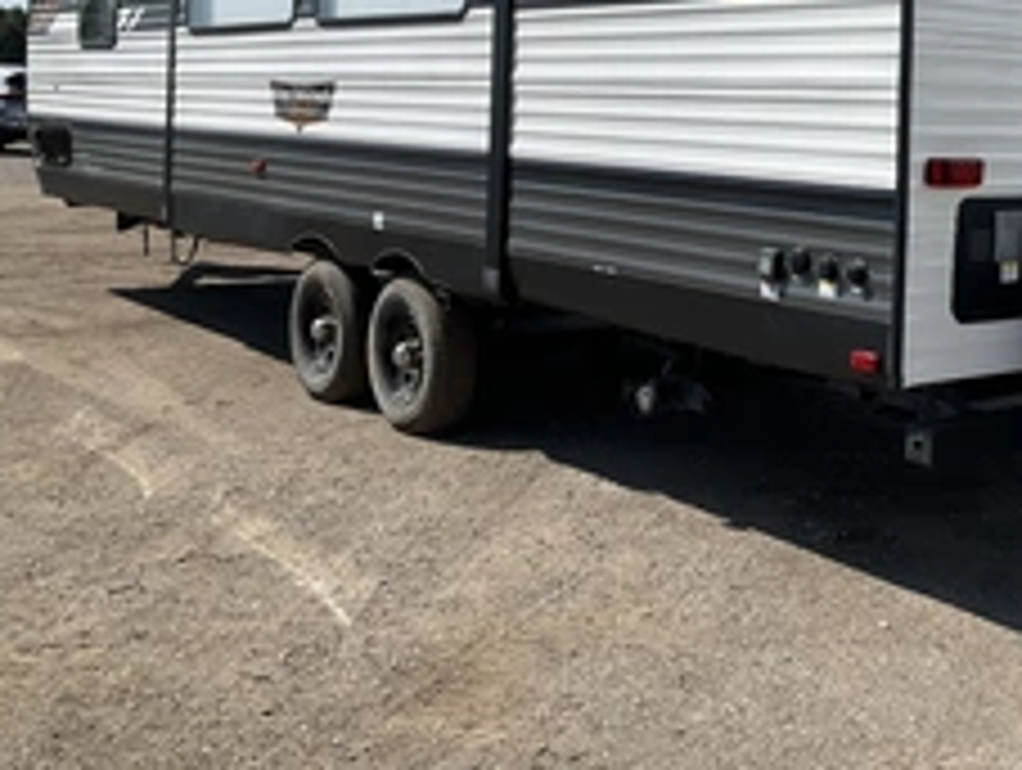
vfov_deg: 27.8
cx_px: 797
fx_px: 1508
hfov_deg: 36.3
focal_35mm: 51
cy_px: 117
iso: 25
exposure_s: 1/2801
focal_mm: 3
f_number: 1.8
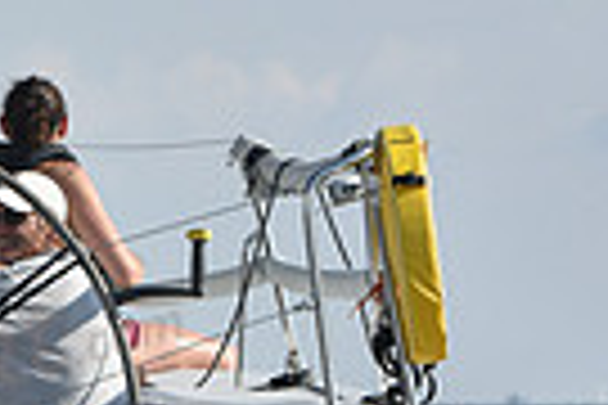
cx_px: -680
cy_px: 218
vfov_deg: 2.6
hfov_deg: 3.8
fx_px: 9069
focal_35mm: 537
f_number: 8
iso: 250
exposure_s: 1/1250
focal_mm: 125
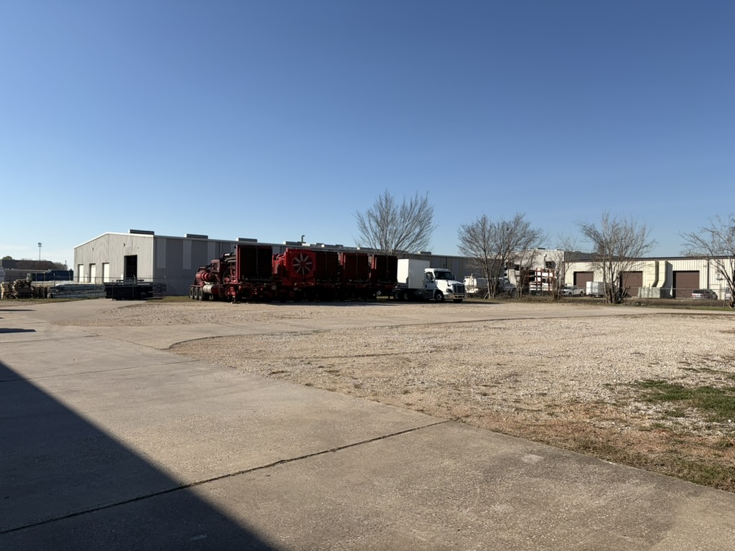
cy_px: 276
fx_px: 552
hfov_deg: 67.3
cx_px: 368
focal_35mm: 26
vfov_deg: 53.1
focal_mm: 5.96
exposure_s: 1/4608
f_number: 1.6
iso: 50
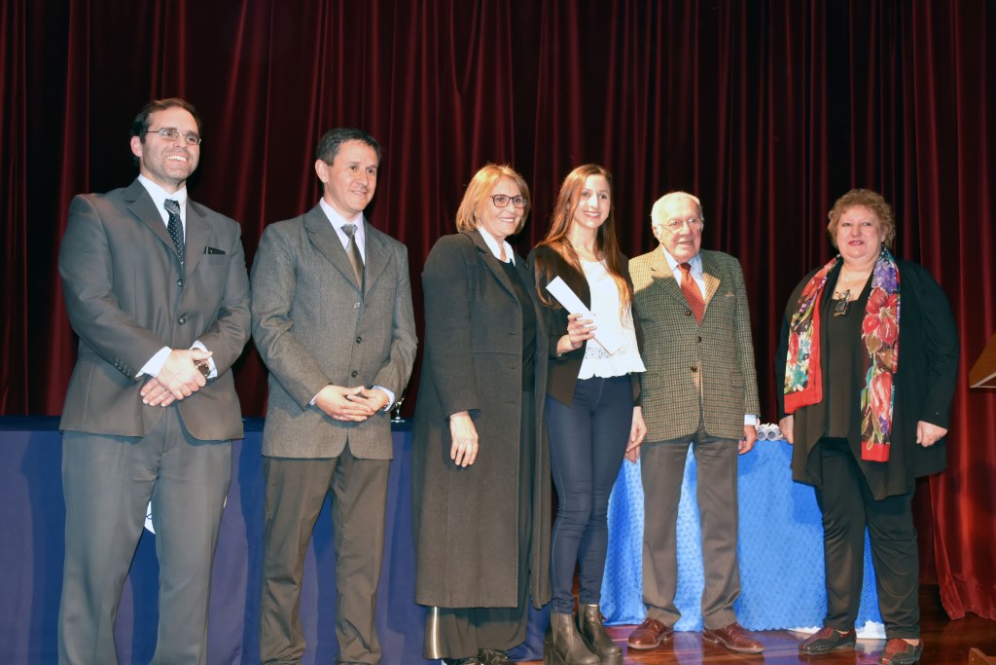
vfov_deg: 34.2
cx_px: 498
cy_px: 332
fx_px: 1079
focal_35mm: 39
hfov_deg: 49.5
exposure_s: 1/60
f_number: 5
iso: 800
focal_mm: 26
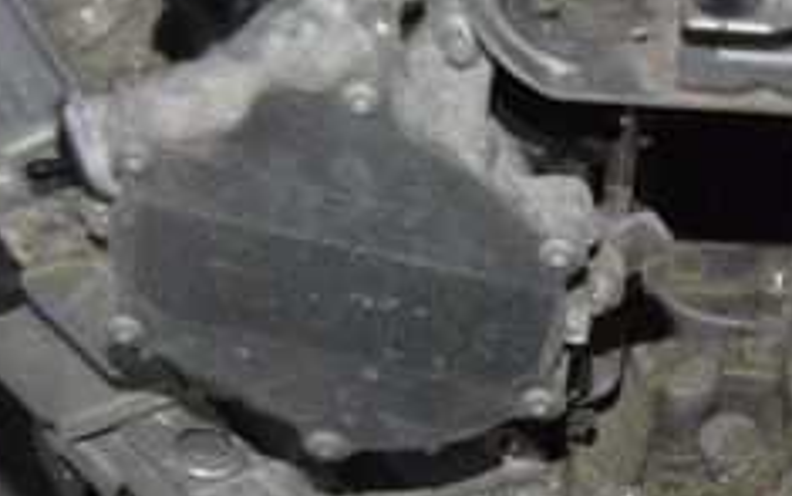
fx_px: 2599
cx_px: 701
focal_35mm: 120
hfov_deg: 17.1
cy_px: 552
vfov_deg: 10.7
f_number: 4.2
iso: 3200
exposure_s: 1/60
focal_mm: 29
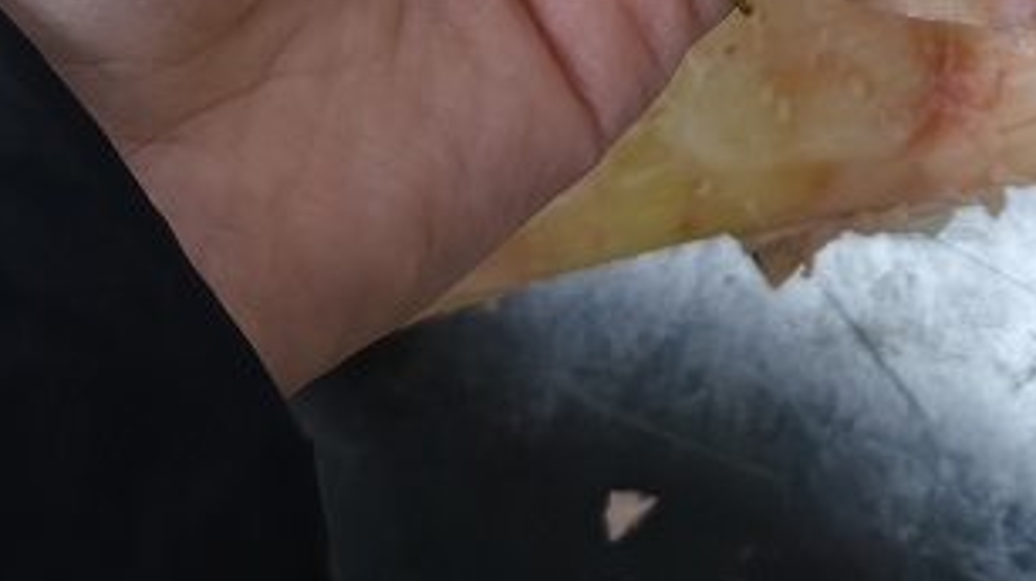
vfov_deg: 11.9
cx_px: 908
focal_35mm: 87
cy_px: -691
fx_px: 2388
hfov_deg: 23.9
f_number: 1.68
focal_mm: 6.25
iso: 566
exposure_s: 1/100
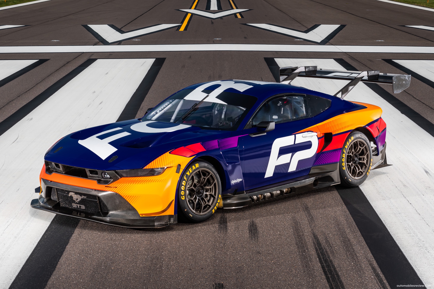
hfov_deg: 23.4
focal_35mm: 87
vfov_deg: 15.7
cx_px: 217
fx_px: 1049
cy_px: 144
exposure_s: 1/200
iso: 100
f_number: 8
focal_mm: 58
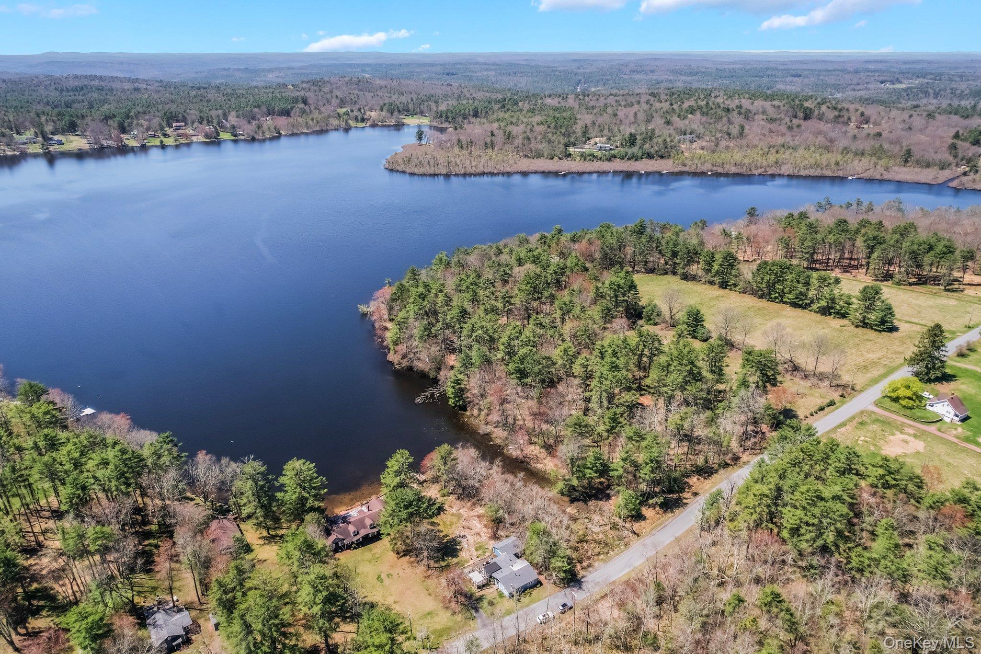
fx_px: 599
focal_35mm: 22
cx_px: 490
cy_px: 327
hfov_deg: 78.6
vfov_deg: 57.2
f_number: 2.8
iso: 150
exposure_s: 1/1250
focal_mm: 8.38
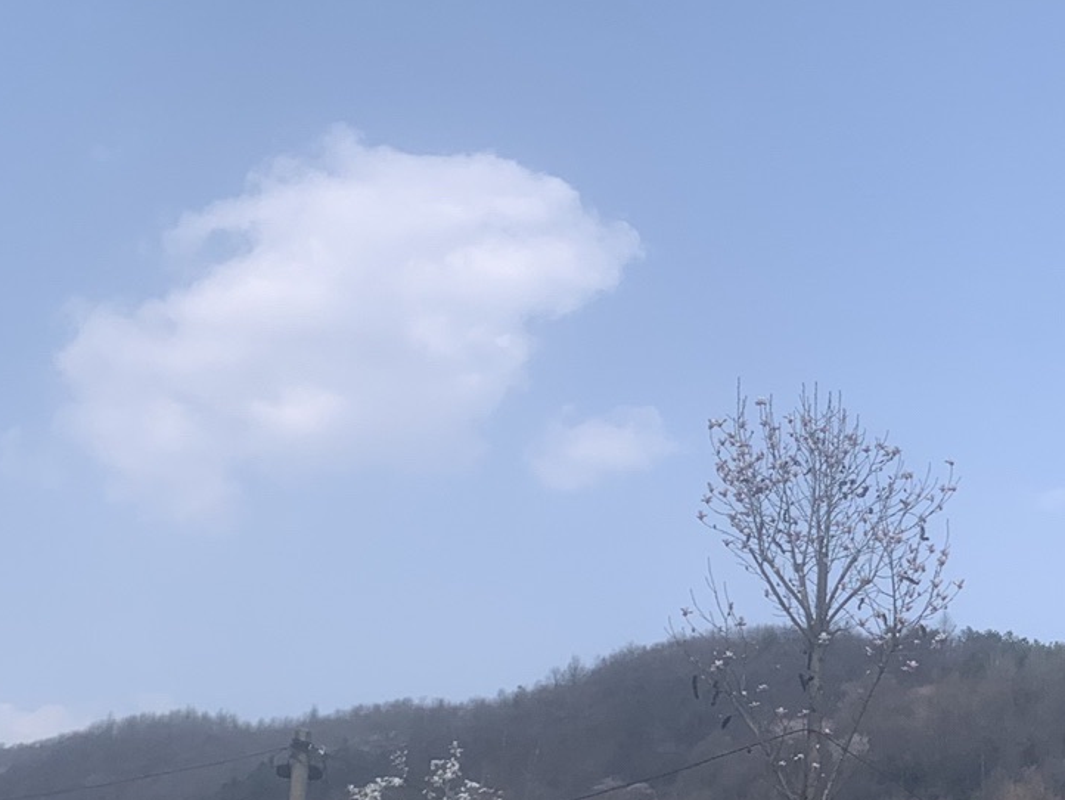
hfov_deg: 26.7
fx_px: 2216
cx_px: 794
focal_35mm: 72
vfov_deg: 20.4
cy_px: 509
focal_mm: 4.25
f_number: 1.8
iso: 25
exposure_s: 1/1916
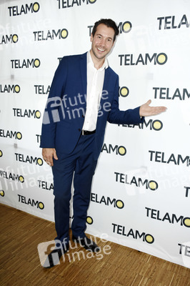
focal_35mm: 33
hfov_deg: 39.9
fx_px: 262
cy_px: 143
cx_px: 95
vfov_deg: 57.3
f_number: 5.6
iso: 800
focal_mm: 22
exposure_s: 1/160
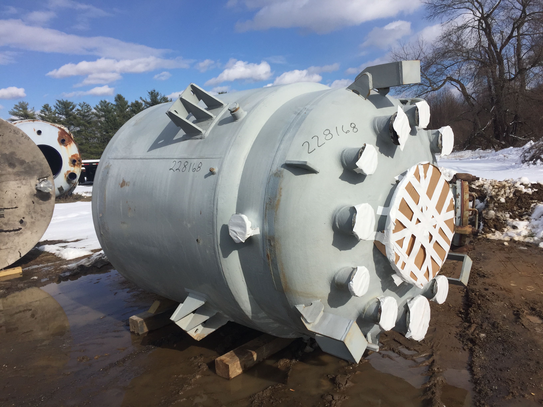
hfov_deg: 61.7
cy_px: 204
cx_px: 272
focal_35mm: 29
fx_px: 455
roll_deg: +4.0
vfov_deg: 48.2
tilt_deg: -7.6
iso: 32
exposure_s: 1/3968
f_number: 2.2
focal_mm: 4.15
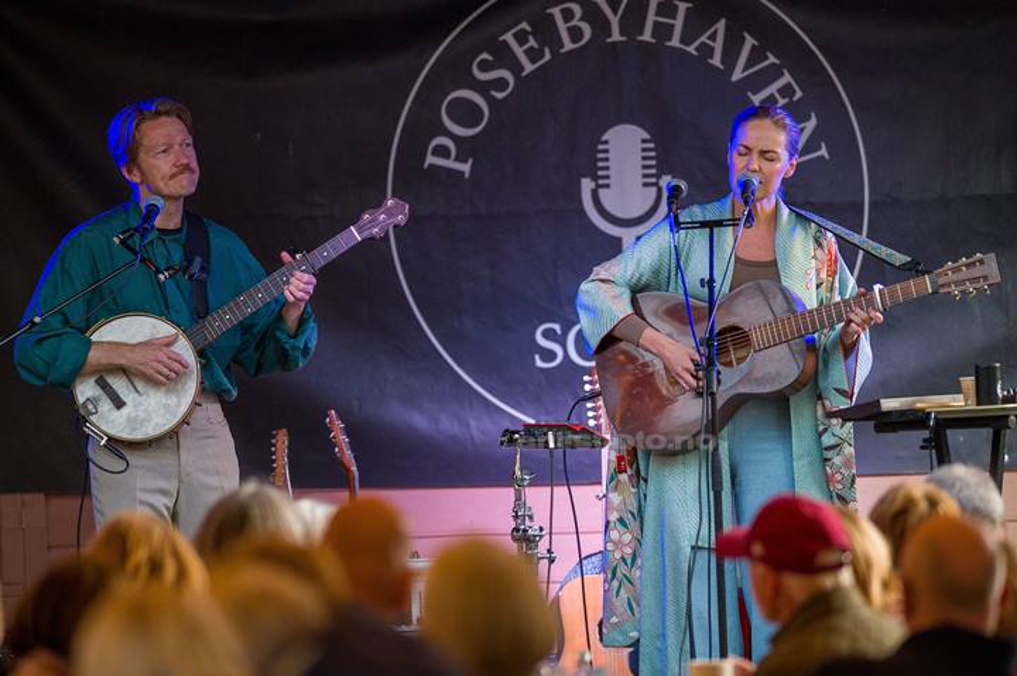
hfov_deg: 6.9
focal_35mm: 300
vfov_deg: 4.6
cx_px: 508
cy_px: 338
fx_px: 8469
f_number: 2.8
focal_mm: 300
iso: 2000
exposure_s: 1/1000
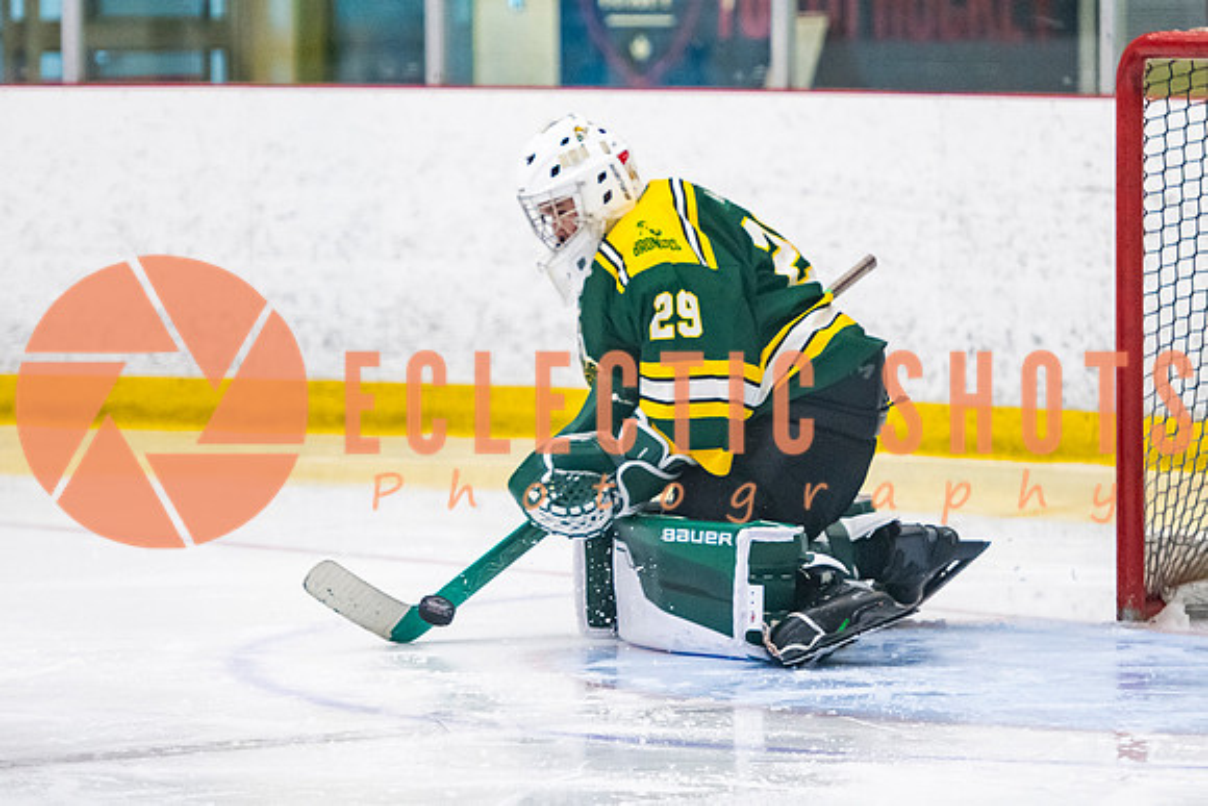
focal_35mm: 264
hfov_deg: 7.8
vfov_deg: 5.2
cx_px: 647
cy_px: 307
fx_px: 8847
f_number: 3.2
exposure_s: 1/640
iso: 2500
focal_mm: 145
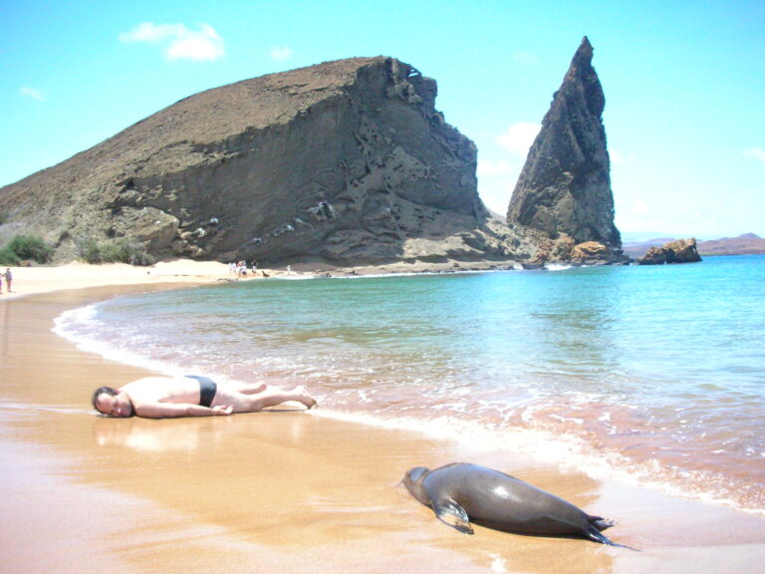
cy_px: 287
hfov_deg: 52.6
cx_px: 382
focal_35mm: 35
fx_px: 773
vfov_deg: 40.7
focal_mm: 5.8
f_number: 8.5
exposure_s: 1/250
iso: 400
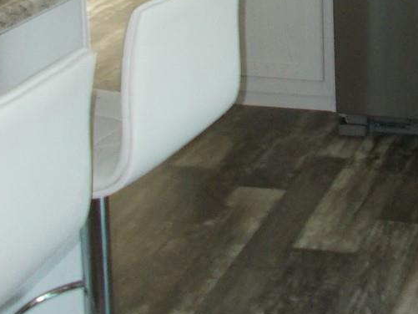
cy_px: -151
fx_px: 1002
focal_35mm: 83
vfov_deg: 16.3
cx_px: 421
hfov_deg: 22.6
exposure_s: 1/25
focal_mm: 4.6
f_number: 3.2
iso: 200
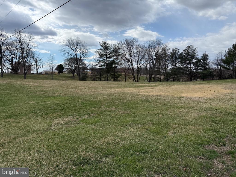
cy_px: 88
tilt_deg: -4.4
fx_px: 164
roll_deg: +0.7
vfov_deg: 56.8
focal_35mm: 24
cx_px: 118
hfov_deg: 71.6
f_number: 1.78
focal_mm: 6.76
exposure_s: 1/5714
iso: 80
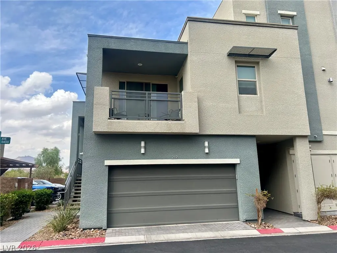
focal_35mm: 26
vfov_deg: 53.1
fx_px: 253
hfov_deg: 67.3
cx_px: 168
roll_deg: +1.3
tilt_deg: +13.4
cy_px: 126
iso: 50
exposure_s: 1/1575
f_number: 1.5
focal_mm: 5.7
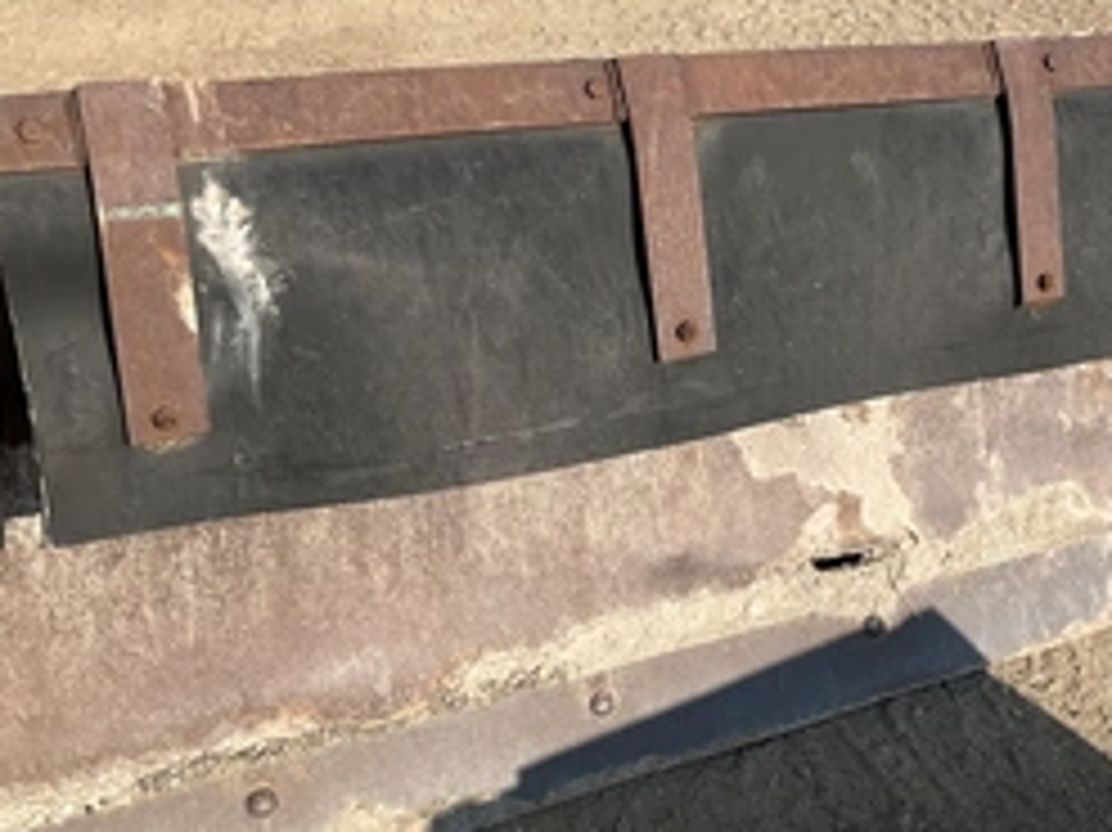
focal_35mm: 47
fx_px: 1509
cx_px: 765
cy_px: 324
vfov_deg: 30.8
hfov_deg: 39.8
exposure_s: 1/1412
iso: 25
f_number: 1.8
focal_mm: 3
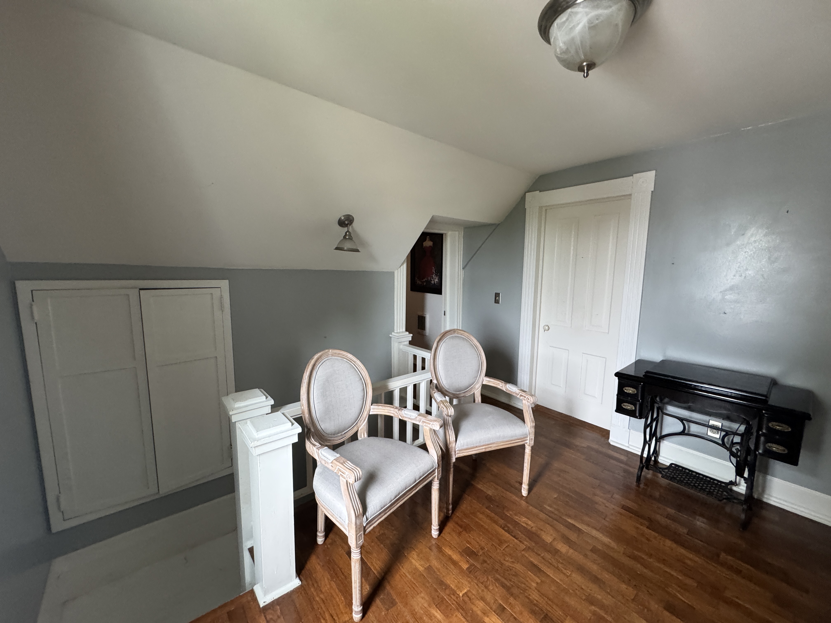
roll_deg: -0.3
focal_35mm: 14
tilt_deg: -10.3
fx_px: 336
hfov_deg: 102.1
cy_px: 312
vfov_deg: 85.7
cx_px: 416
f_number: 2.2
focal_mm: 2.22
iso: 320
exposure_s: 1/79
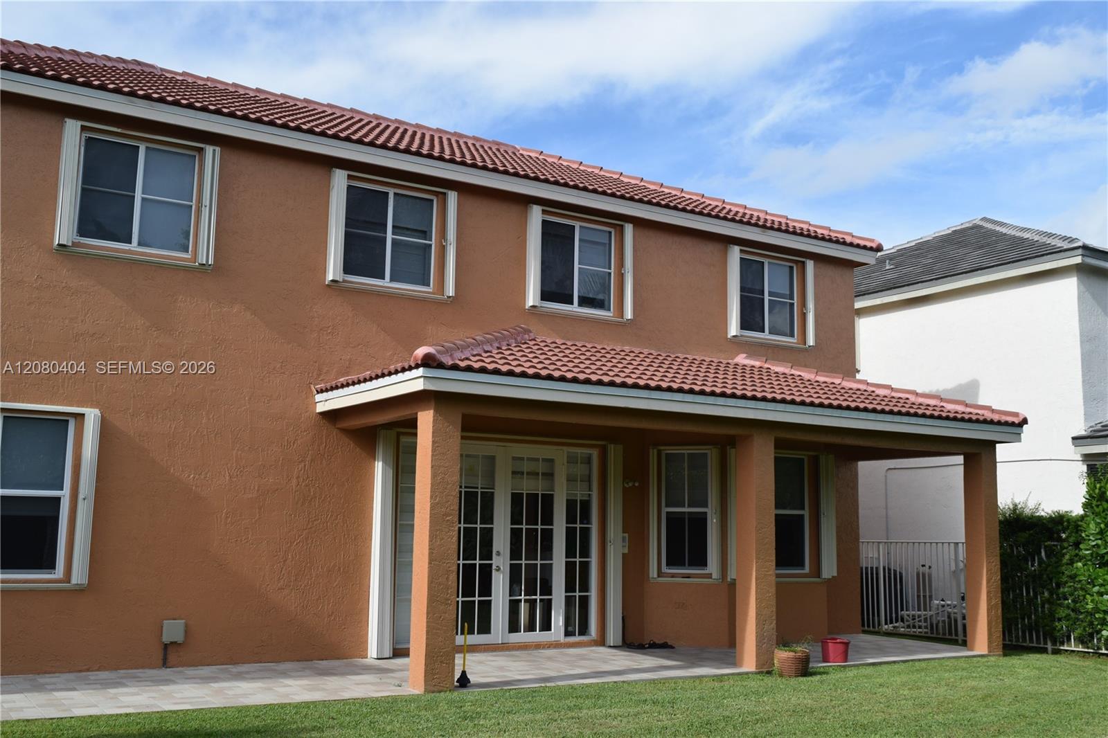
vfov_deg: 36.9
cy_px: 369
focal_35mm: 36
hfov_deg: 53.1
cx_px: 554
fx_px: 1108
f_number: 10
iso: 200
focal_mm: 24
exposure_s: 1/400
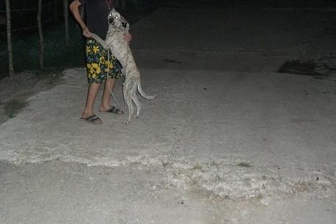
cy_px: 47
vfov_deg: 23.5
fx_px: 532
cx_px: 127
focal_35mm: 57
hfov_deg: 34.9
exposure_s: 1/60
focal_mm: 7.9
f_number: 2.8
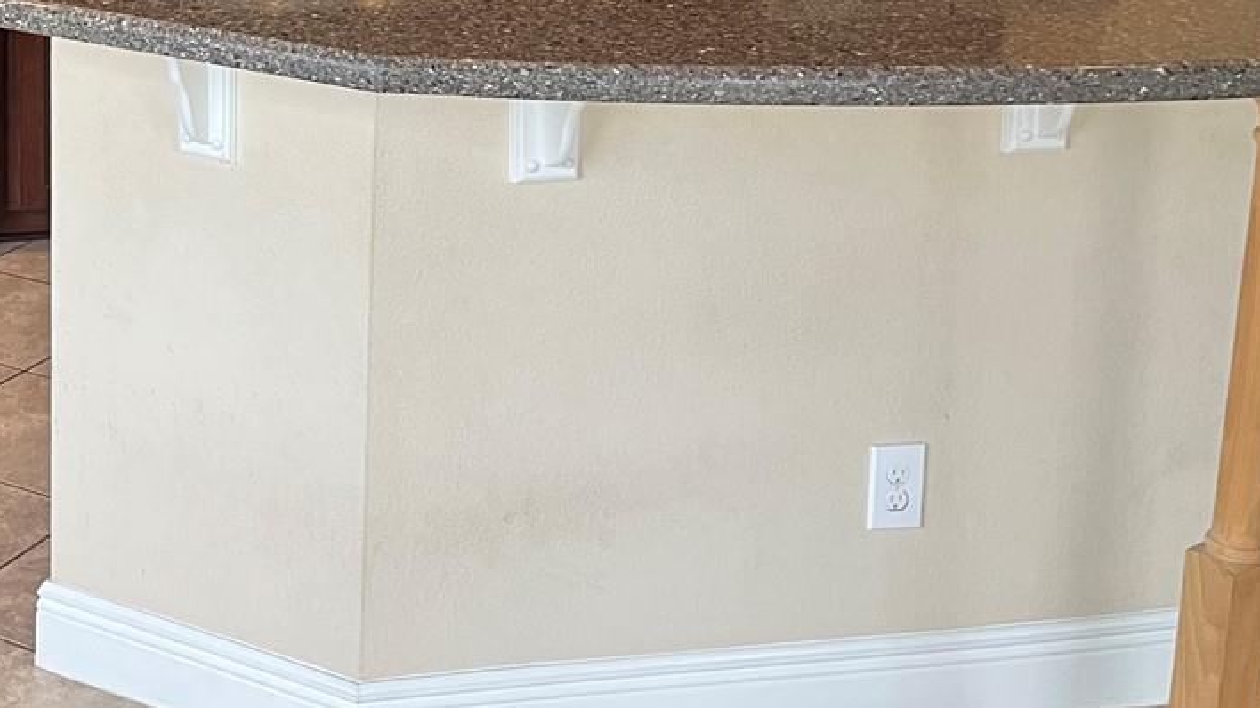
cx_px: -11
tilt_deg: -11.0
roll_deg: +0.7
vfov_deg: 18.0
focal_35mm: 64
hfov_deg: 30.4
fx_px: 2138
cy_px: -100
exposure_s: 1/76
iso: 125
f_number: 1.6
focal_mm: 5.1
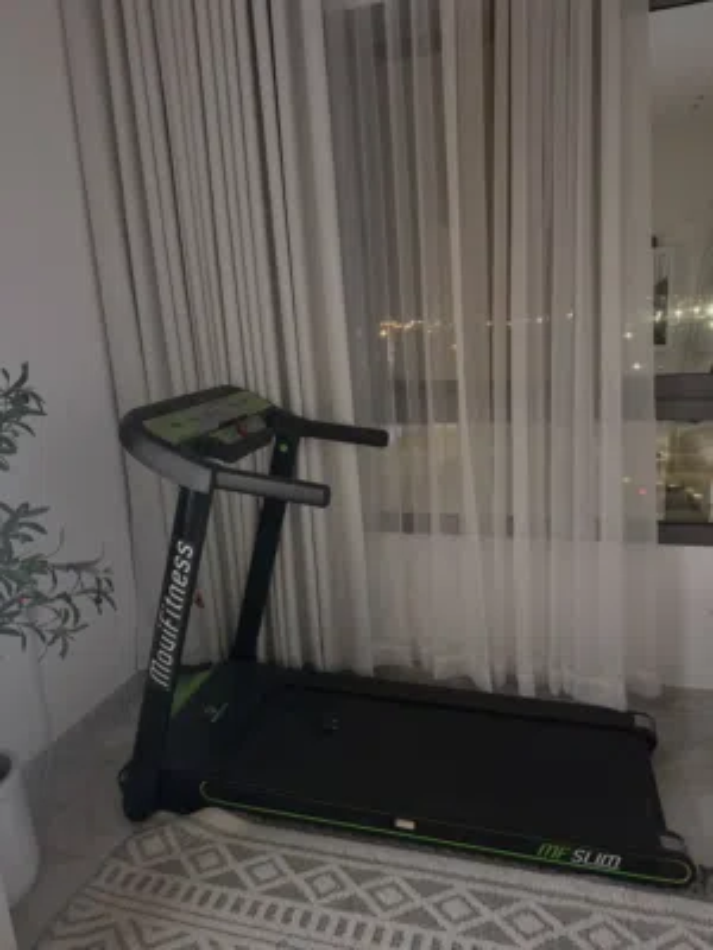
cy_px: 475
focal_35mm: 24
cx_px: 356
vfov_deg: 71.6
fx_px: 659
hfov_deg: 56.8
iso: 1250
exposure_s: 1/25
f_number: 1.78
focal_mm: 6.76
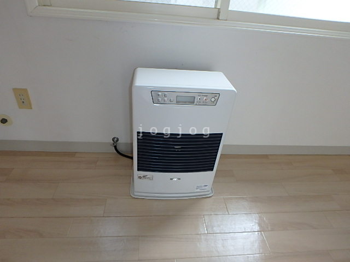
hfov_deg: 79.0
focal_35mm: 21
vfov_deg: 63.4
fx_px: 212
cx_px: 175
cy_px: 131
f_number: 3.5
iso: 250
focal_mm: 3.7
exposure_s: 1/30
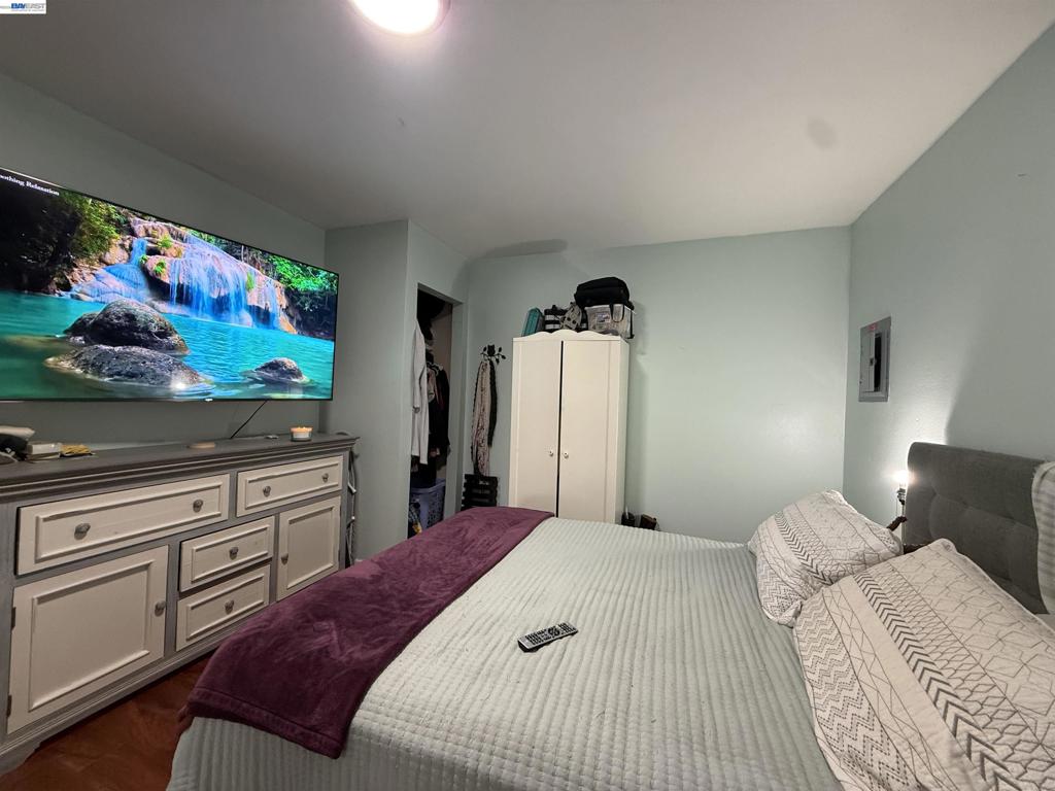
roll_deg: -2.6
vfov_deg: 85.7
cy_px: 396
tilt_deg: +0.7
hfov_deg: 102.1
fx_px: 427
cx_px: 528
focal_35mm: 14
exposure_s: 1/60
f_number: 2.2
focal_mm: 2.22
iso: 320
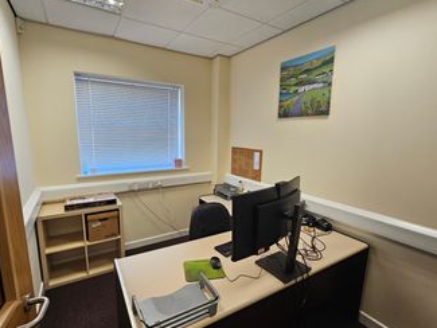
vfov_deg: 78.1
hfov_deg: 94.4
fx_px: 202
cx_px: 208
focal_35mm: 16
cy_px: 167
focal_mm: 2.2
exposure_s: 1/50
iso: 100
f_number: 2.2
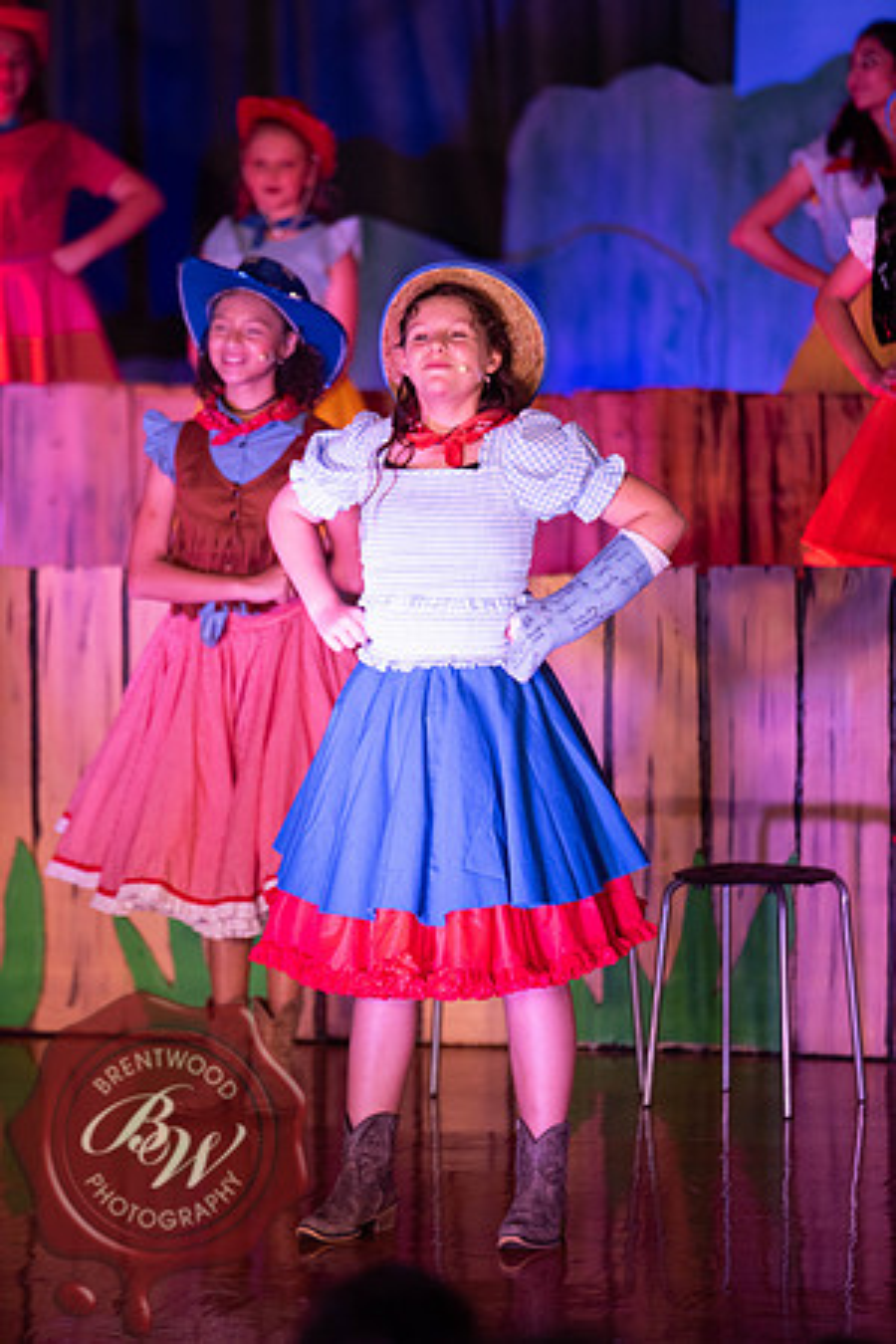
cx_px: 448
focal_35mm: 200
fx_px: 7466
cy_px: 672
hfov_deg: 6.9
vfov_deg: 10.3
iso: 1100
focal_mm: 200
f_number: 2.8
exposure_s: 1/200
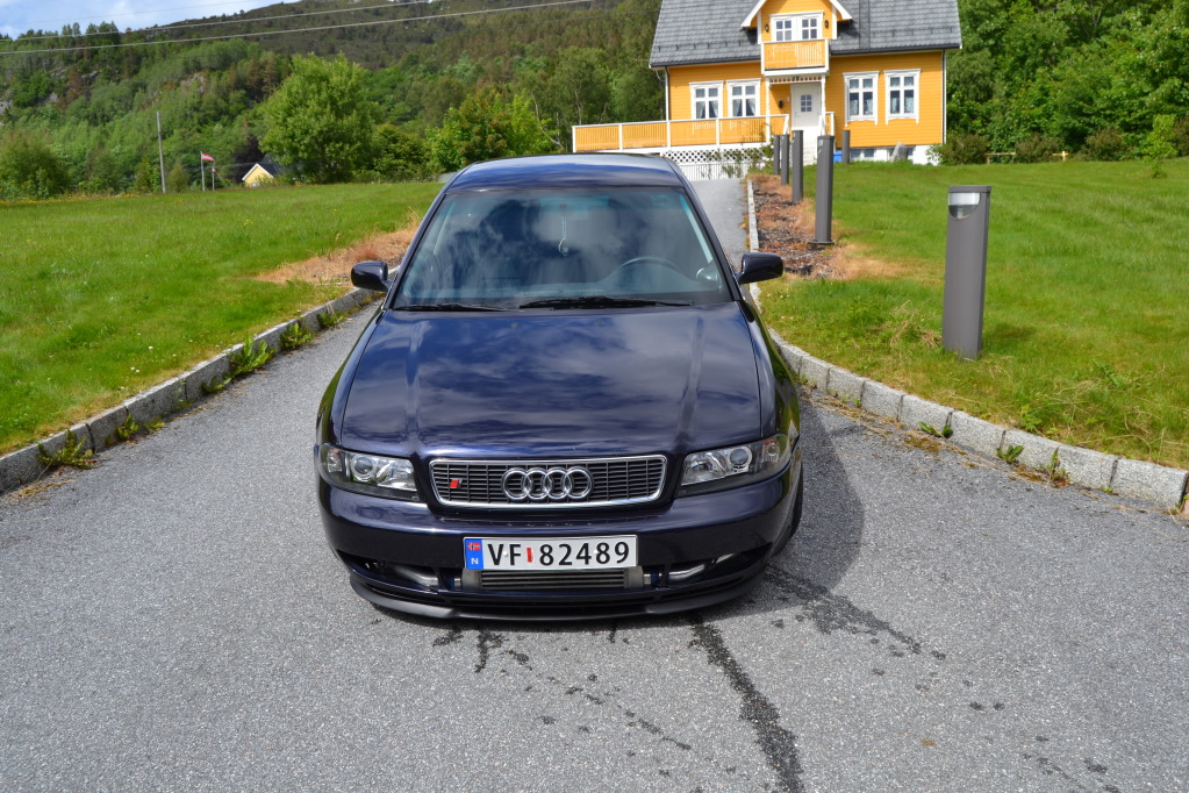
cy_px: 396
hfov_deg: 61.9
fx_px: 991
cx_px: 594
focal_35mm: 30
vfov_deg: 43.6
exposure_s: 1/250
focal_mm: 20
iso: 100
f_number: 8
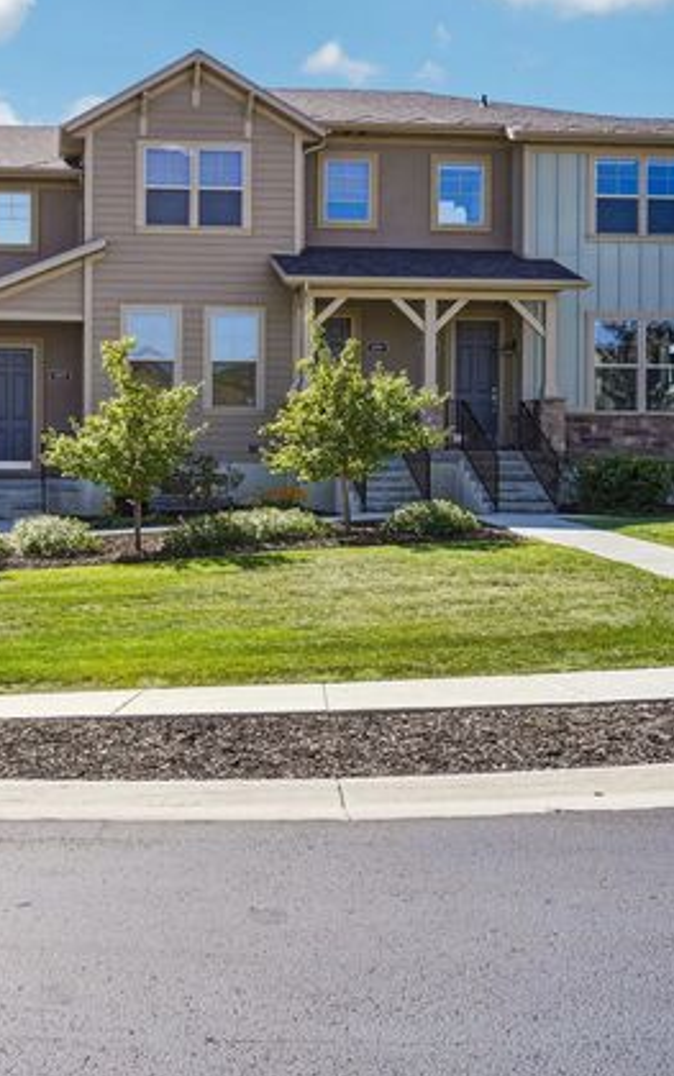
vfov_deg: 44.3
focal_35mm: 45
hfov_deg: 27.8
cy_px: 537
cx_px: 103
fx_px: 1321
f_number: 8
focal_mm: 29
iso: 100
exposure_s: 1/160
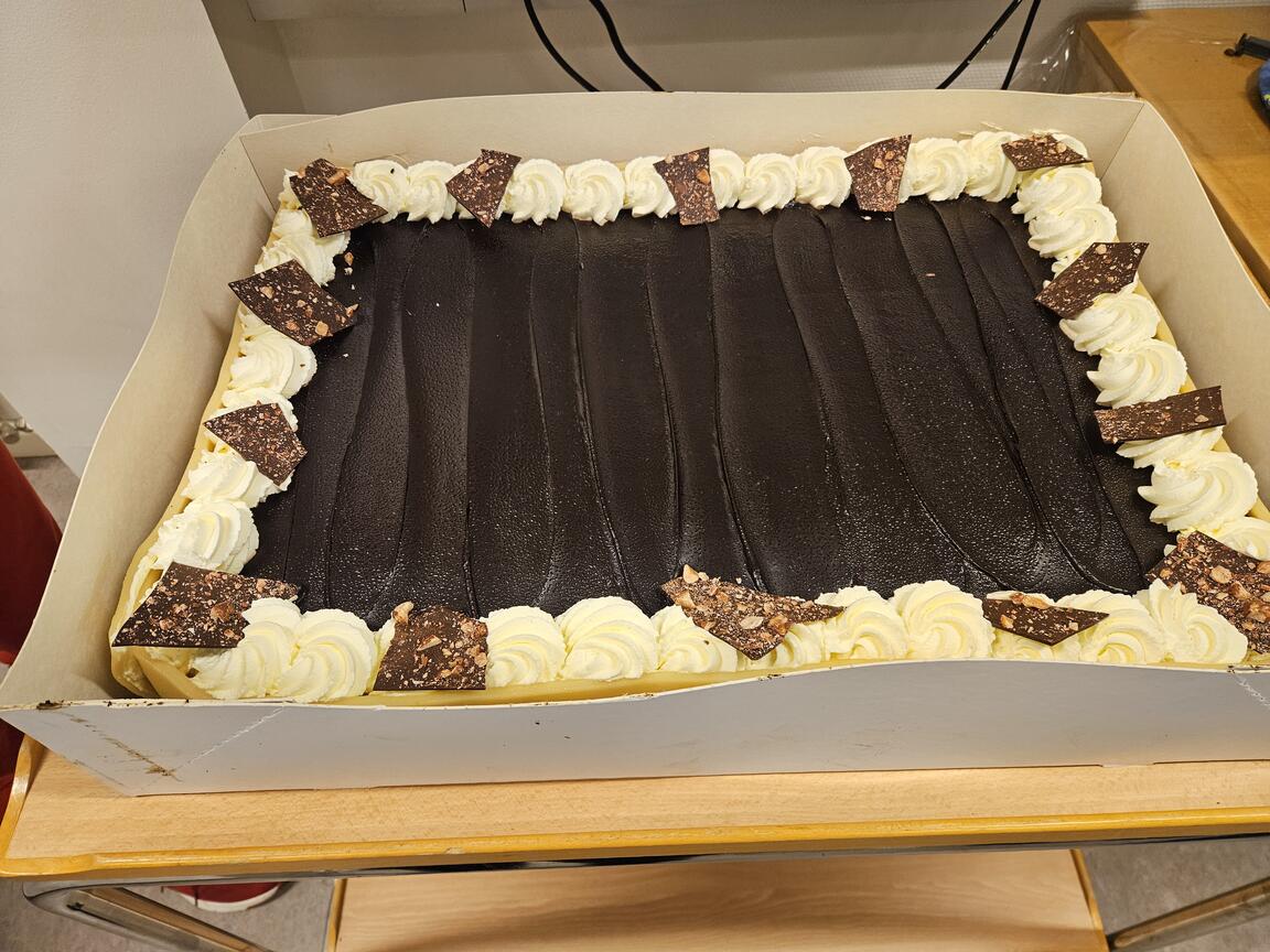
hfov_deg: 73.9
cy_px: 476
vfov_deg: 58.9
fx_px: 844
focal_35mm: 23
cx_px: 635
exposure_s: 1/100
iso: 200
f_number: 1.8
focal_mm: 5.4
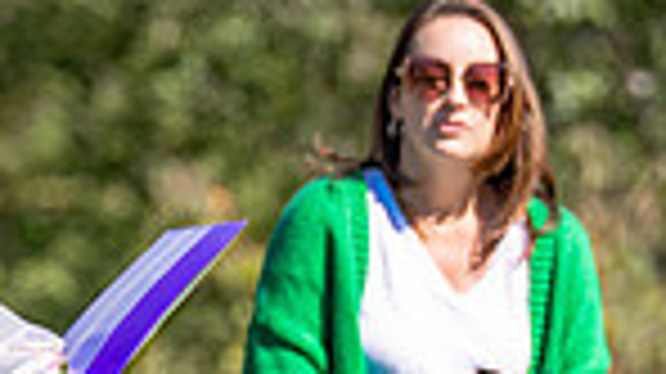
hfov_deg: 1.4
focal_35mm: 1497
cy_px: 300
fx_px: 26417
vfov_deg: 0.8
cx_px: -107
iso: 200
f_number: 2.8
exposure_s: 1/3200
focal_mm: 200
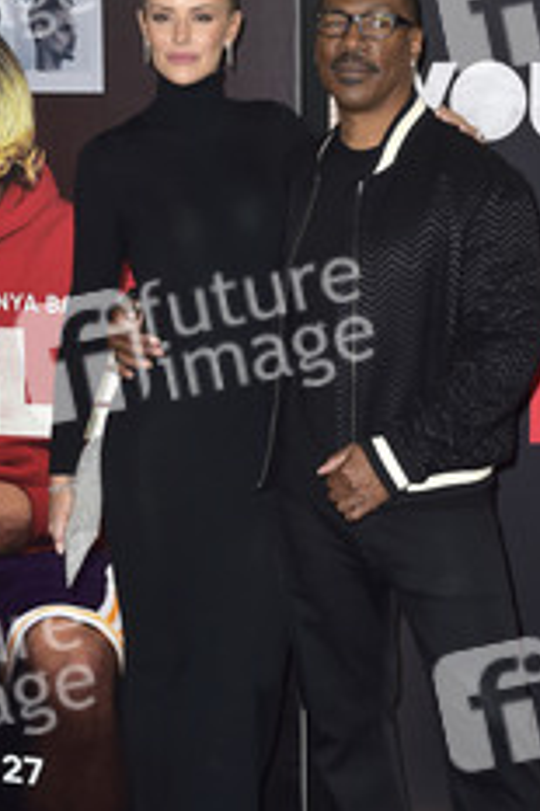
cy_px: 515
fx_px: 1938
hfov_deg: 15.9
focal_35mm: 86
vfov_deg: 23.6
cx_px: 298
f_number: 6.3
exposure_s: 1/250
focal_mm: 50
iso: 640
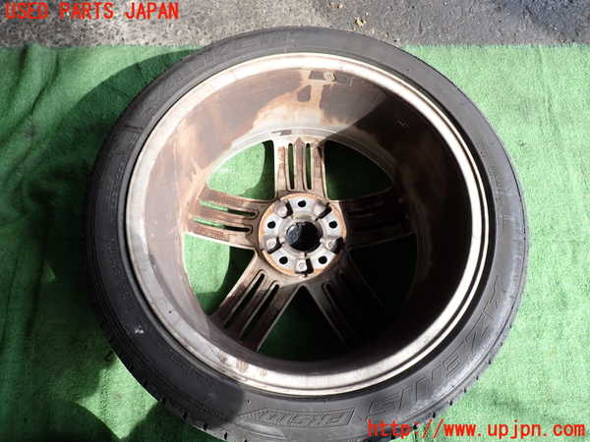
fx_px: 426
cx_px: 295
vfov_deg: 54.9
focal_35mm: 25
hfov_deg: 69.4
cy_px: 221
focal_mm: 4.5
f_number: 2.8
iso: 100
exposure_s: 1/160
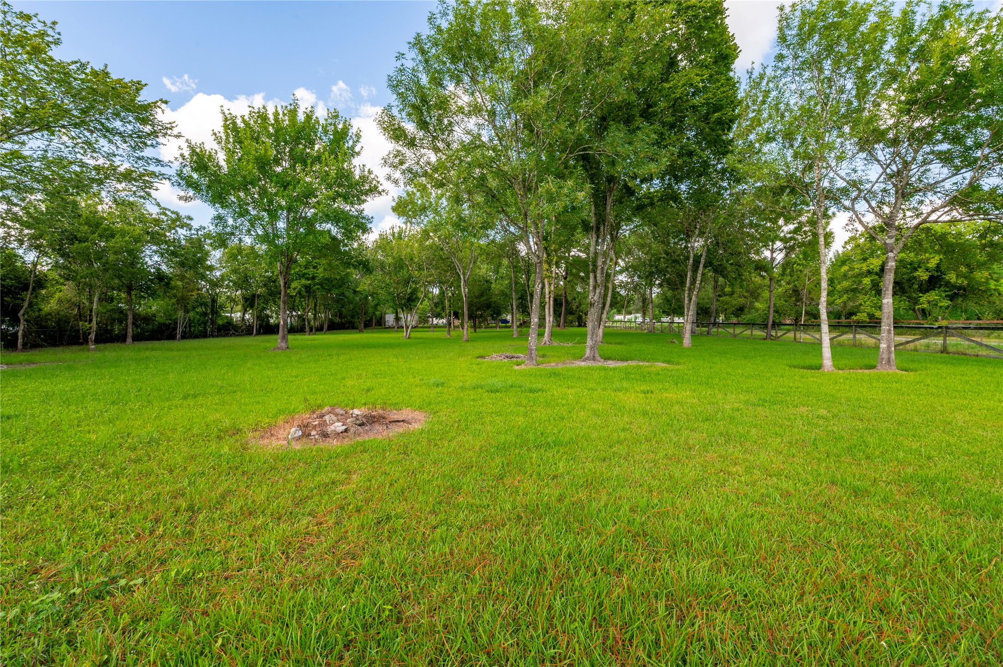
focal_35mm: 16
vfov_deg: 73.7
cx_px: 502
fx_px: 445
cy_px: 334
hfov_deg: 96.8
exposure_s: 1/30
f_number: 14
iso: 125
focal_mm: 16
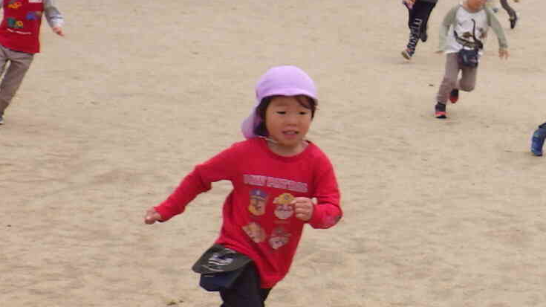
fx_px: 1230
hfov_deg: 22.9
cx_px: 665
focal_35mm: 85
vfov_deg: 14.2
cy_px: 105
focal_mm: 5
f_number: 4.2
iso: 125
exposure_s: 1/500
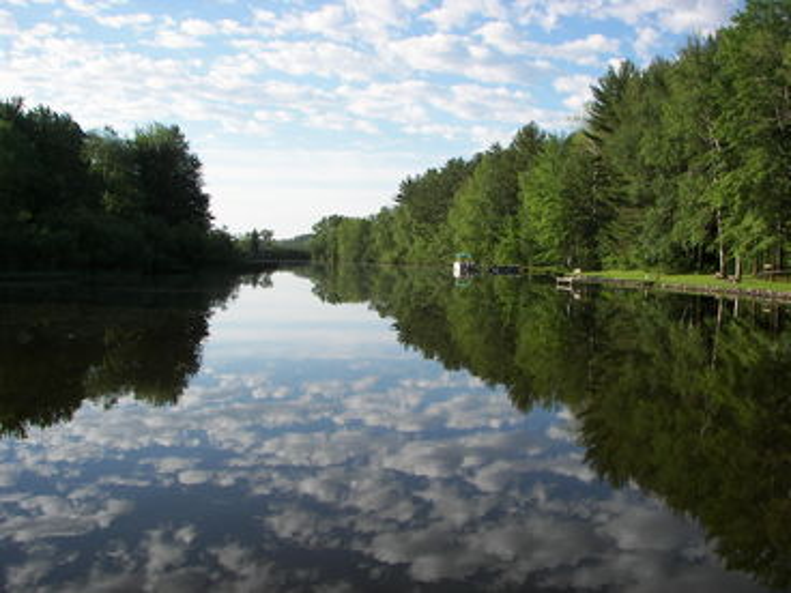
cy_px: 296
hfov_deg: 51.4
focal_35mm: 36
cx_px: 396
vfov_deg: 39.7
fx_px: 823
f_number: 2.8
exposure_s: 1/500
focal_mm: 6
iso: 50
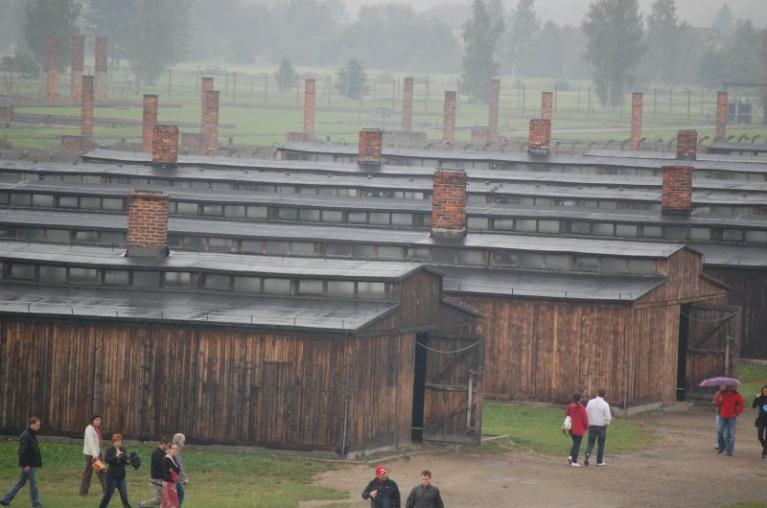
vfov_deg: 4.6
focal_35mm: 300
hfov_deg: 6.9
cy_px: 254
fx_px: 6379
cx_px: 384
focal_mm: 200
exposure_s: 1/320
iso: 800
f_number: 5.6
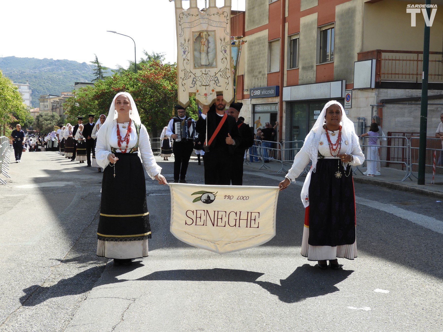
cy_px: 166
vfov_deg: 32.2
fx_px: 576
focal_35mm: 45
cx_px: 222
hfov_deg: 42.1
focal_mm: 8.1
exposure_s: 1/400
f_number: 4
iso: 100
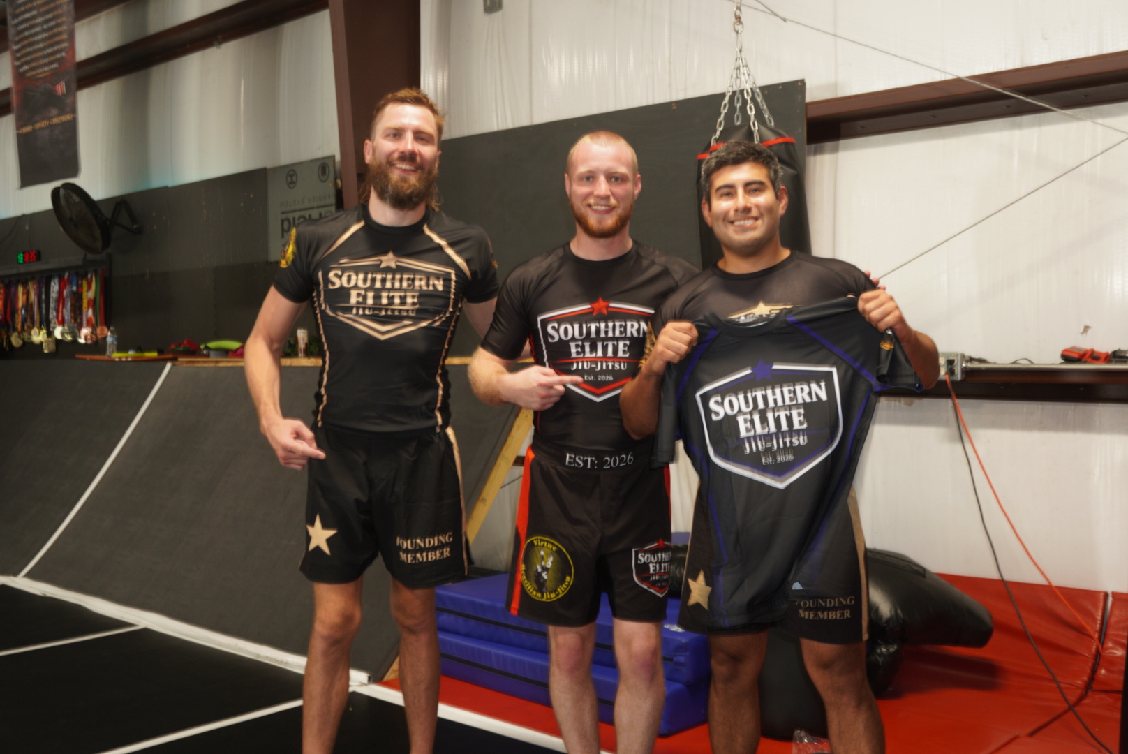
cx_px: 564
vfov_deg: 35.5
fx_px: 1176
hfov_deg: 51.3
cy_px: 377
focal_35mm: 38
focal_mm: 25
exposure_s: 1/6
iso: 320
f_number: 5.6
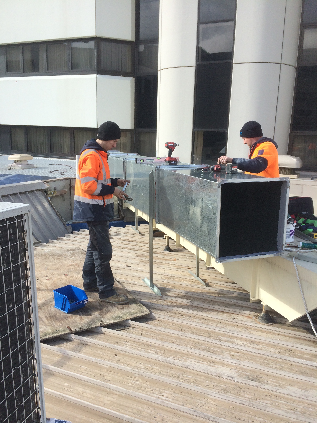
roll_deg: -0.6
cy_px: 212
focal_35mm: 29
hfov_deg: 48.2
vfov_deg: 61.7
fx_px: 354
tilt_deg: -9.7
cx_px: 158
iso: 32
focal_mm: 4.15
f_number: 2.2
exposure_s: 1/977
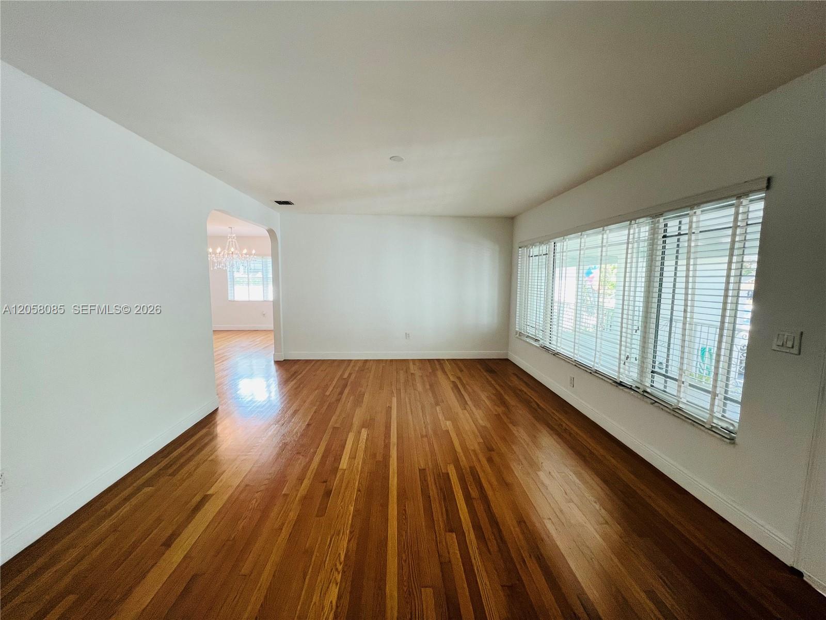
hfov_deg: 106.2
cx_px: 413
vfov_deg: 89.9
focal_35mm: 13
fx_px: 310
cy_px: 310
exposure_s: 1/122
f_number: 1.8
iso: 125
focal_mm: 1.57
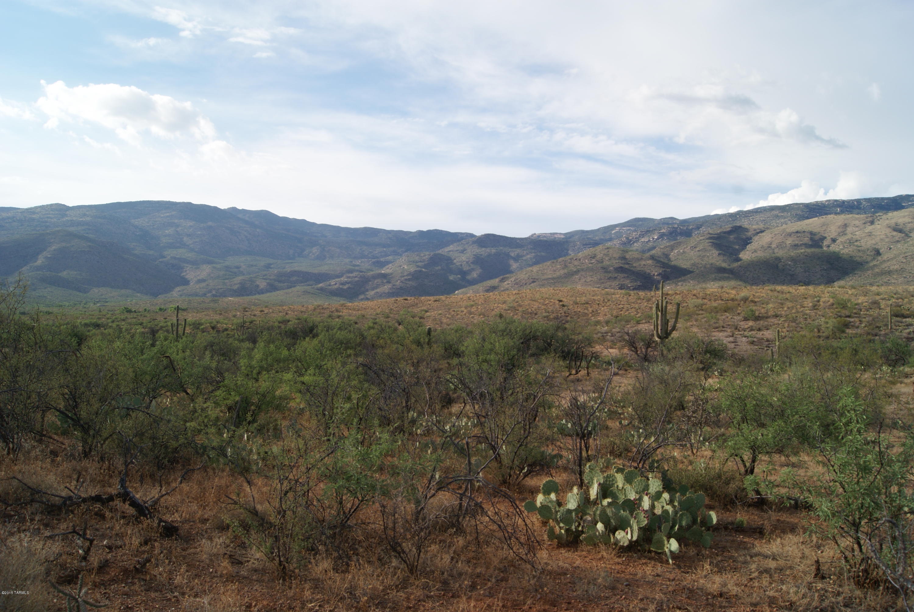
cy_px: 306
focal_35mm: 27
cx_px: 457
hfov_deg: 67.3
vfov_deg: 48.0
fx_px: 686
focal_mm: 18
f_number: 10
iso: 100
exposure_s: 1/160
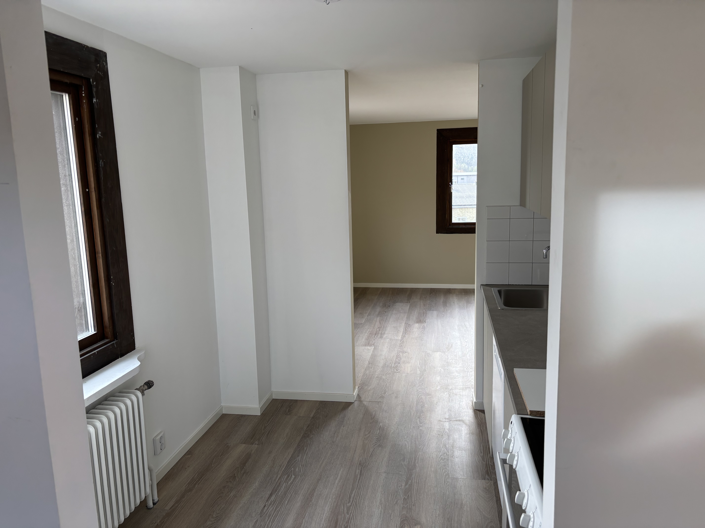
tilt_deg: -8.5
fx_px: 530
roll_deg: +1.3
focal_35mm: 26
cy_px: 264
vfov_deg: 53.1
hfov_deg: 67.3
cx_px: 352
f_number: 1.6
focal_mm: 5.96
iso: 64
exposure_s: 1/100
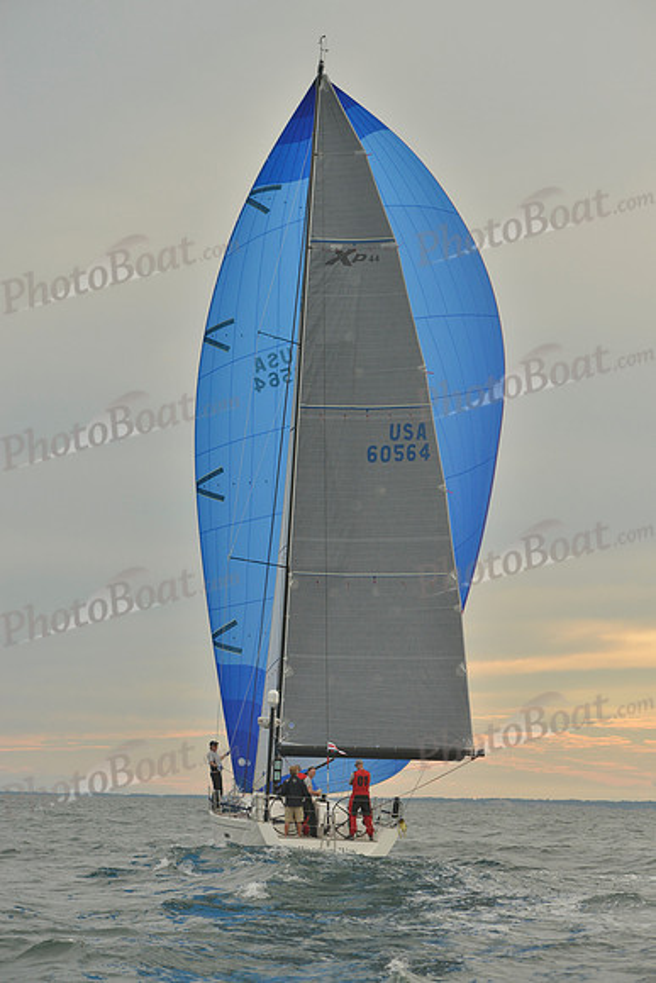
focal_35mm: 95
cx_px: 328
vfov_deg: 21.5
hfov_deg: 14.4
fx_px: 2595
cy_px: 492
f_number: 5.6
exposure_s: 1/1250
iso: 400
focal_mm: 95
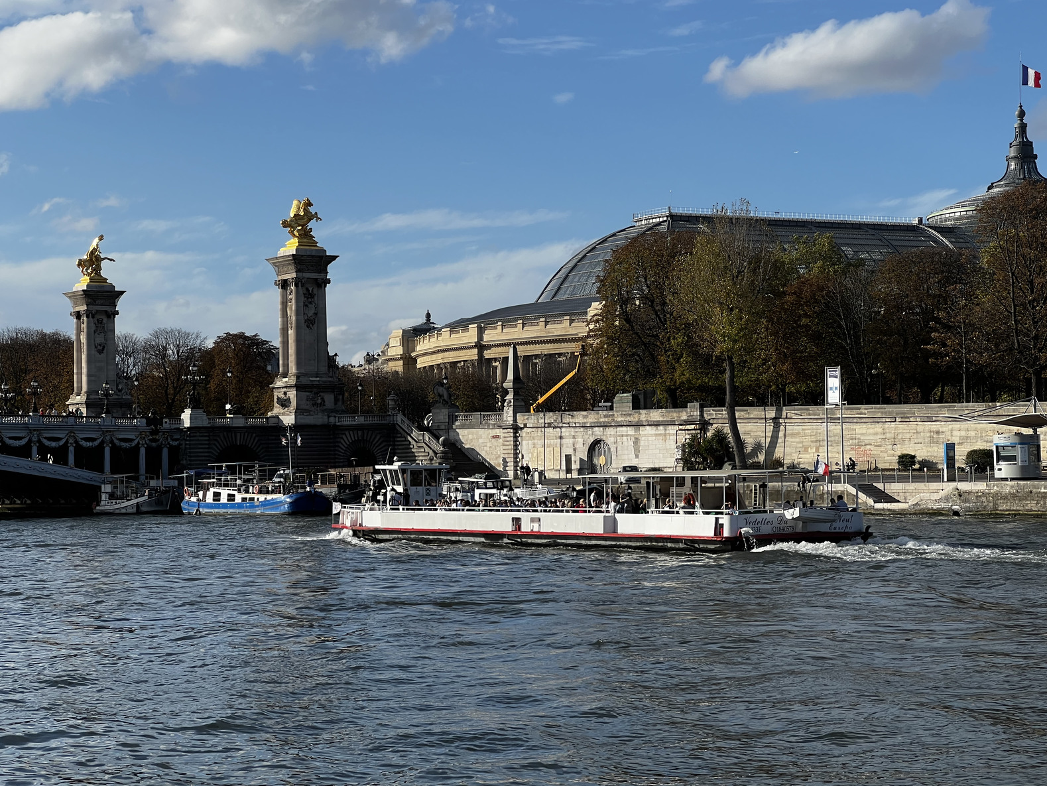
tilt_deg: +2.4
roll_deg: +1.3
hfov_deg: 25.0
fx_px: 2360
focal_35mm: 78
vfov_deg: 18.9
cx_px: 525
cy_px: 397
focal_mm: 9
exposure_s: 1/815
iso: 32
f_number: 2.8
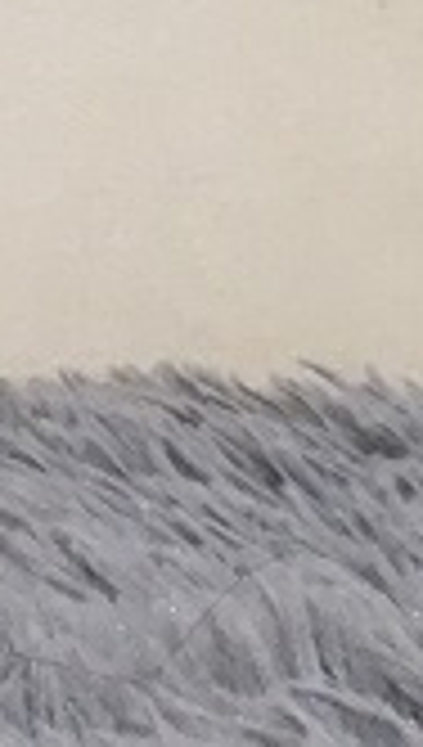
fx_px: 4523
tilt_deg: -12.1
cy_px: 238
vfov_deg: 9.4
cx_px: 0
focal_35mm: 228
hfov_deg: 5.3
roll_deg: -1.5
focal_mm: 4.15
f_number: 2.2
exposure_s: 1/33
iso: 80
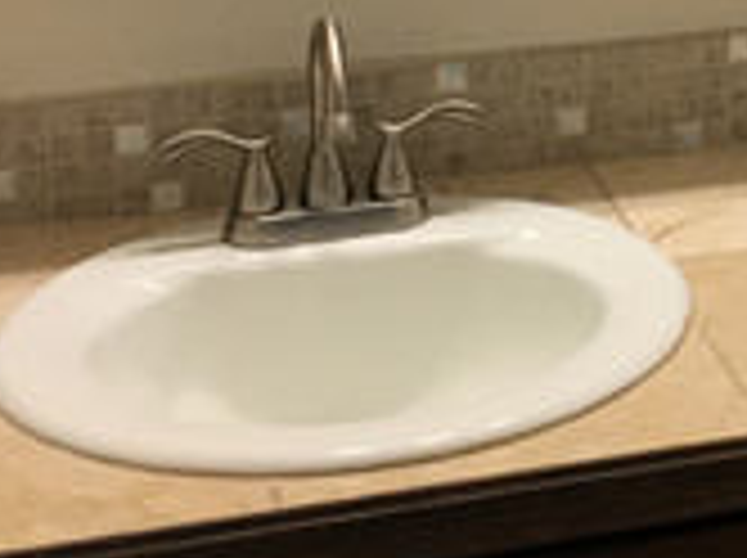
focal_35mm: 112
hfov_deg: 16.8
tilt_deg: -8.2
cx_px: 900
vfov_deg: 12.6
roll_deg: +0.1
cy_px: -261
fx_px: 2413
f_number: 2.2
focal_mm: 4.15
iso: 40
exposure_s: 1/30
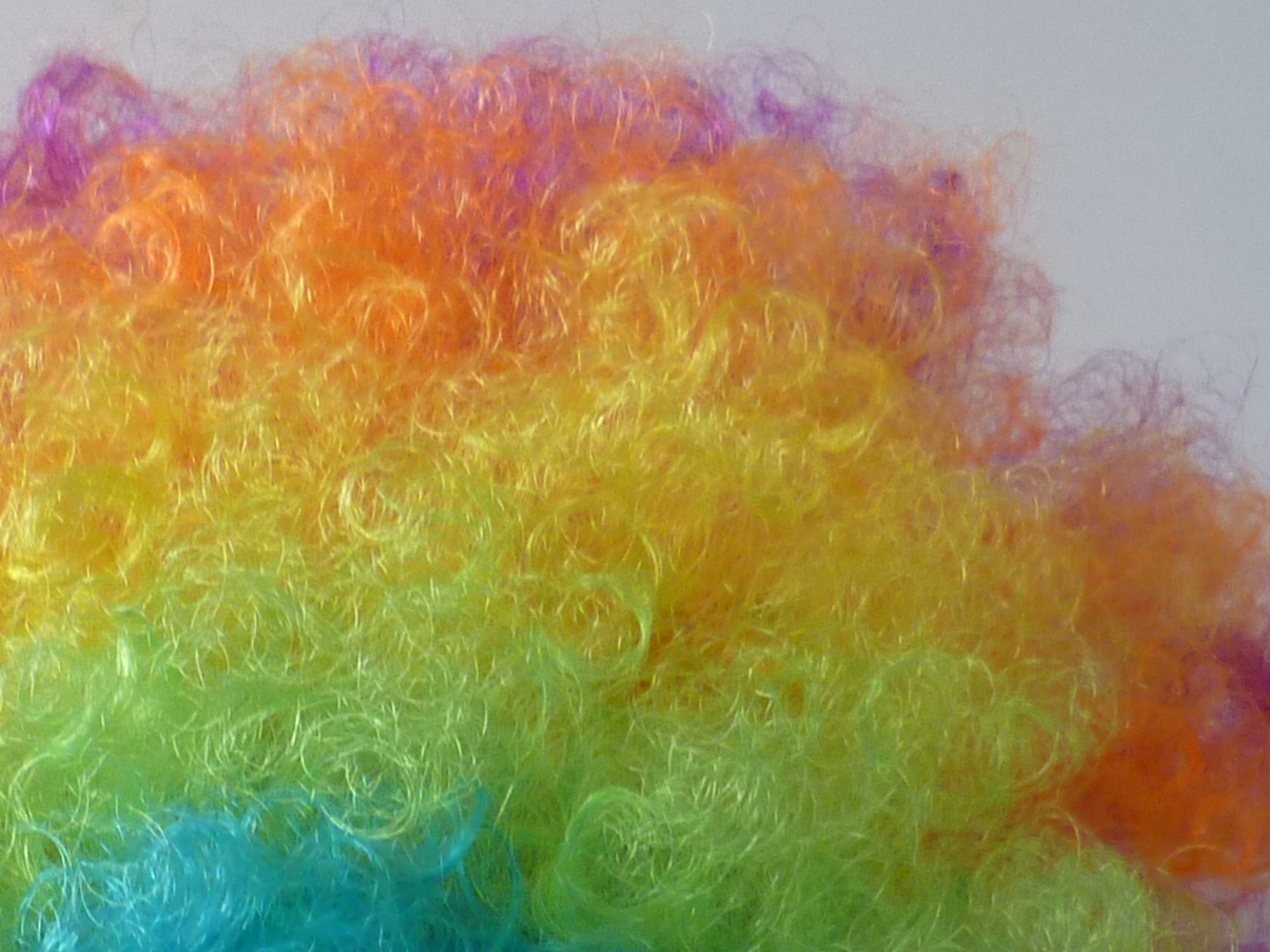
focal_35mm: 101
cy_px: 1304
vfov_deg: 14.0
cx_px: 391
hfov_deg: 19.4
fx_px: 3705
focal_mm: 5.5
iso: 160
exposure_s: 1/30
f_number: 2.8
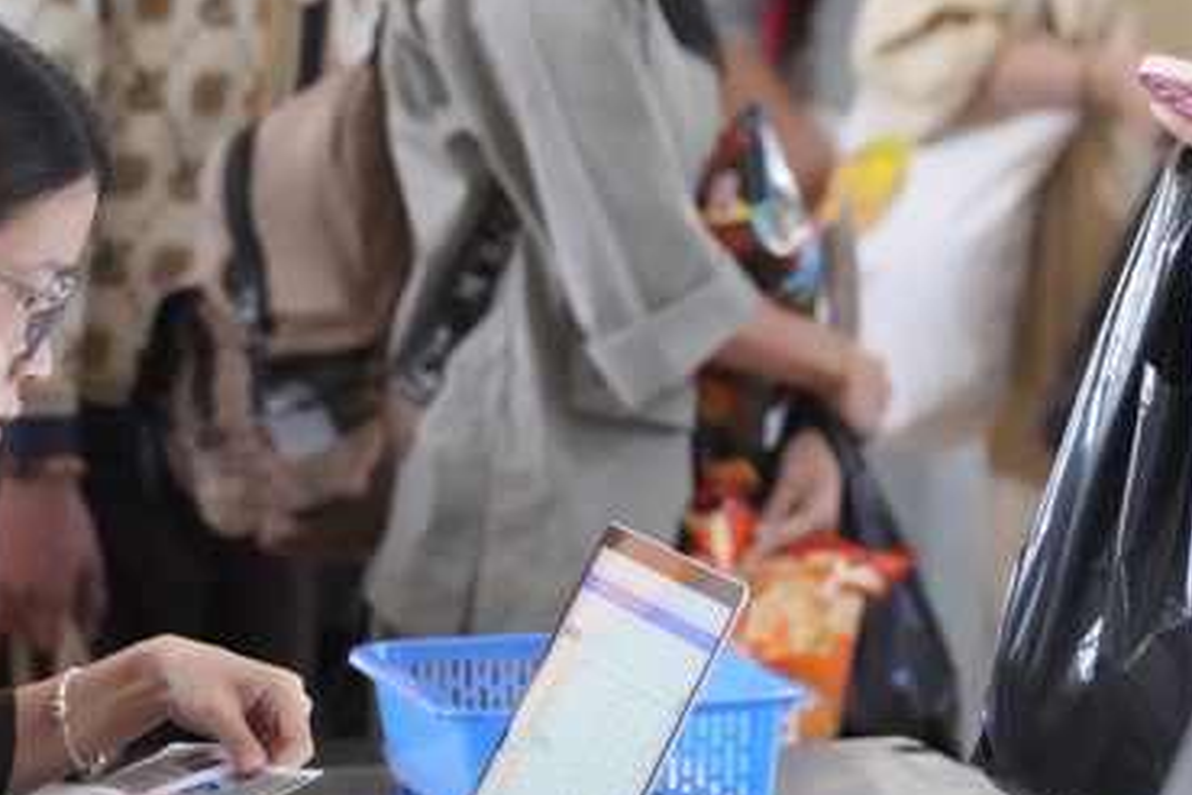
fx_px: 6920
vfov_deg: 6.6
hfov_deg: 9.8
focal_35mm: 209
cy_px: 132
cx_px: 761
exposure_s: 1/320
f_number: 2.8
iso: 16000
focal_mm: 79
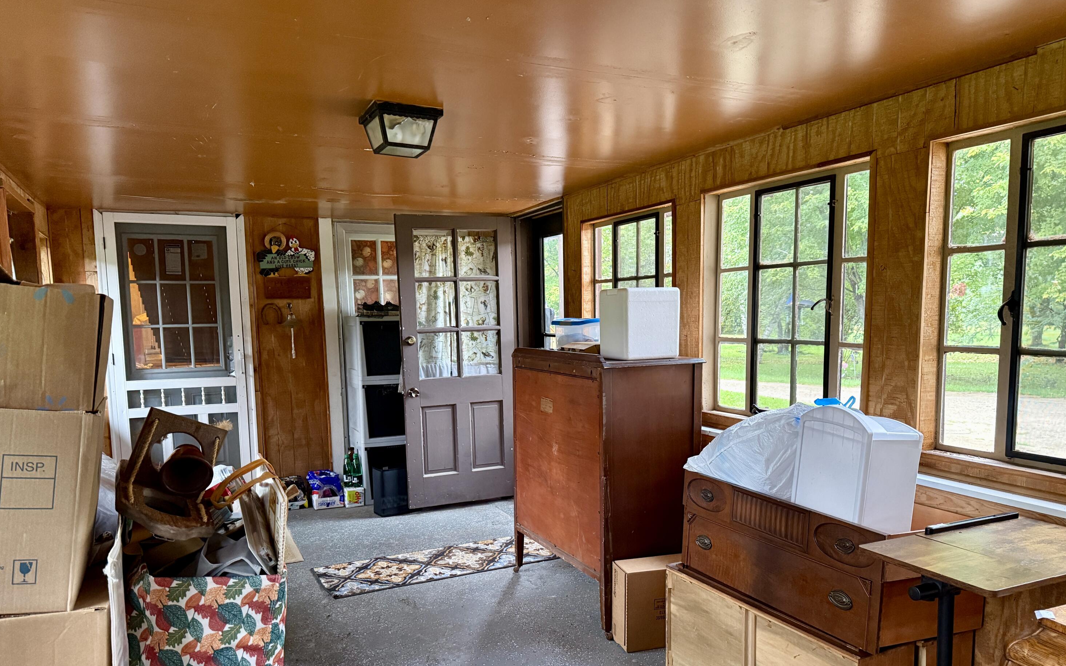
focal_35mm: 26
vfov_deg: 47.4
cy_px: 395
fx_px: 755
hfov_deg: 70.4
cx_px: 539
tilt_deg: -6.2
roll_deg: +1.6
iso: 800
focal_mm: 6.76
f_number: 1.78
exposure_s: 1/51
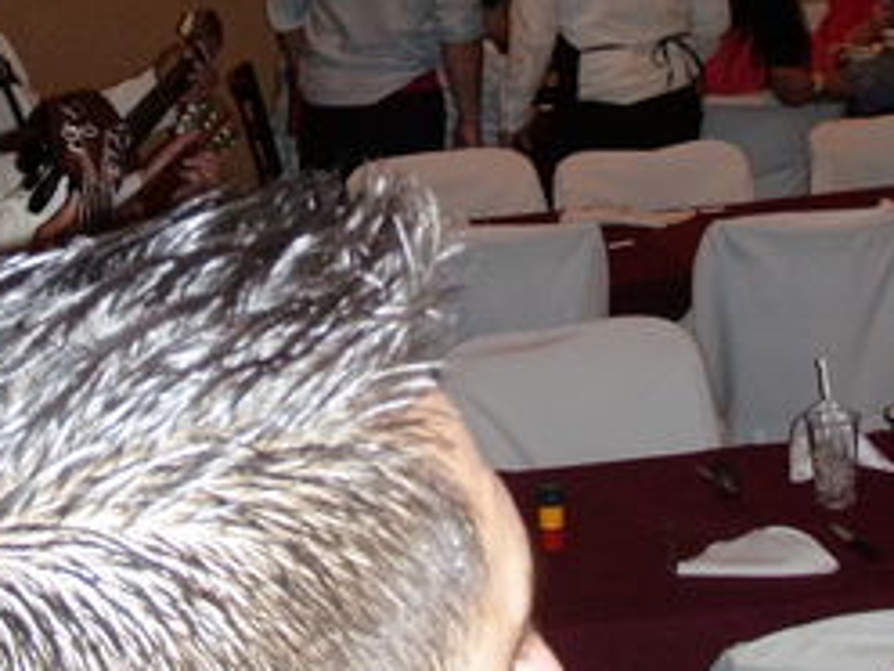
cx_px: 407
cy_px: 141
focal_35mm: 98
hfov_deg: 20.0
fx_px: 2531
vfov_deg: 15.0
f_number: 3.5
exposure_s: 1/30
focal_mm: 6.7
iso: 320
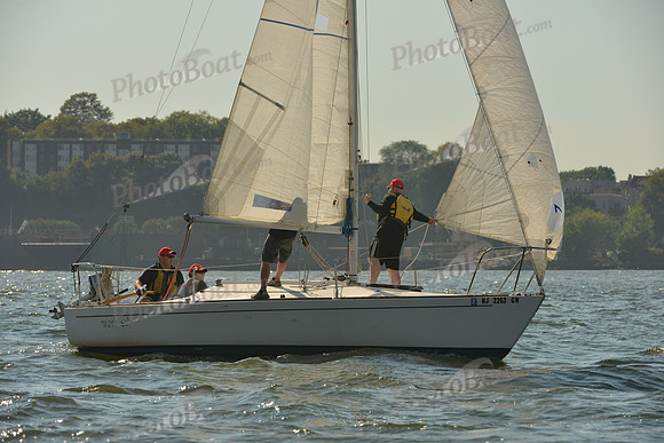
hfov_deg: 10.3
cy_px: 222
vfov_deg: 6.9
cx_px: 332
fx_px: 3690
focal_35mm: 200
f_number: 7.1
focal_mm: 200
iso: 320
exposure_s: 1/1600
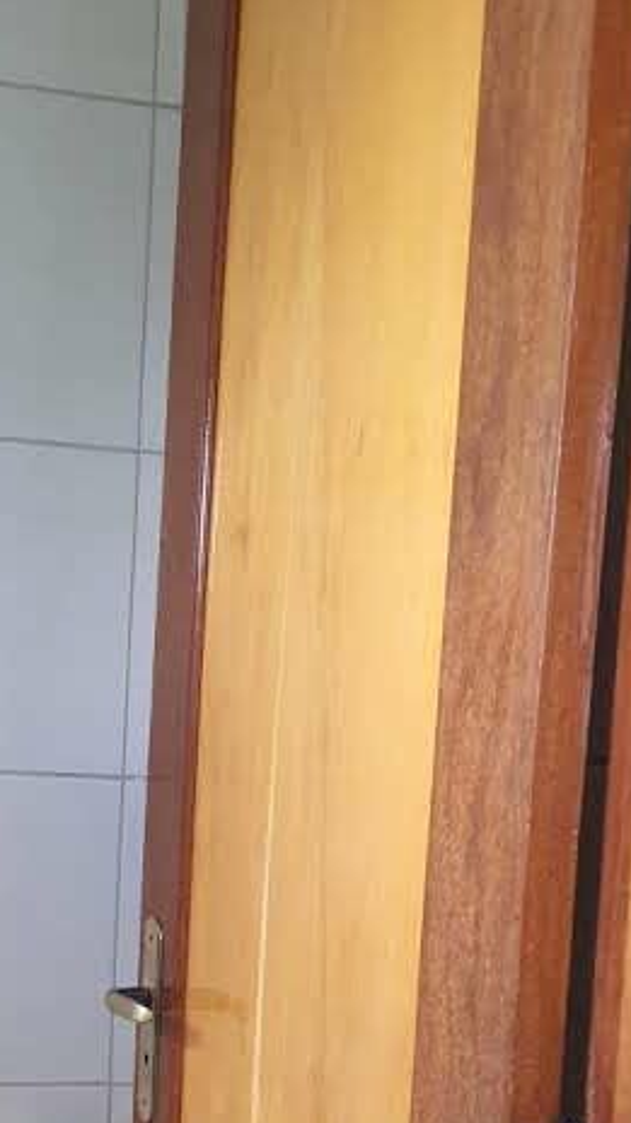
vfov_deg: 43.1
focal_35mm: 45
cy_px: 920
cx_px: 27
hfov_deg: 25.4
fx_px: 1341
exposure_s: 1/120
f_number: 1.8
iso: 320
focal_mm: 5.23
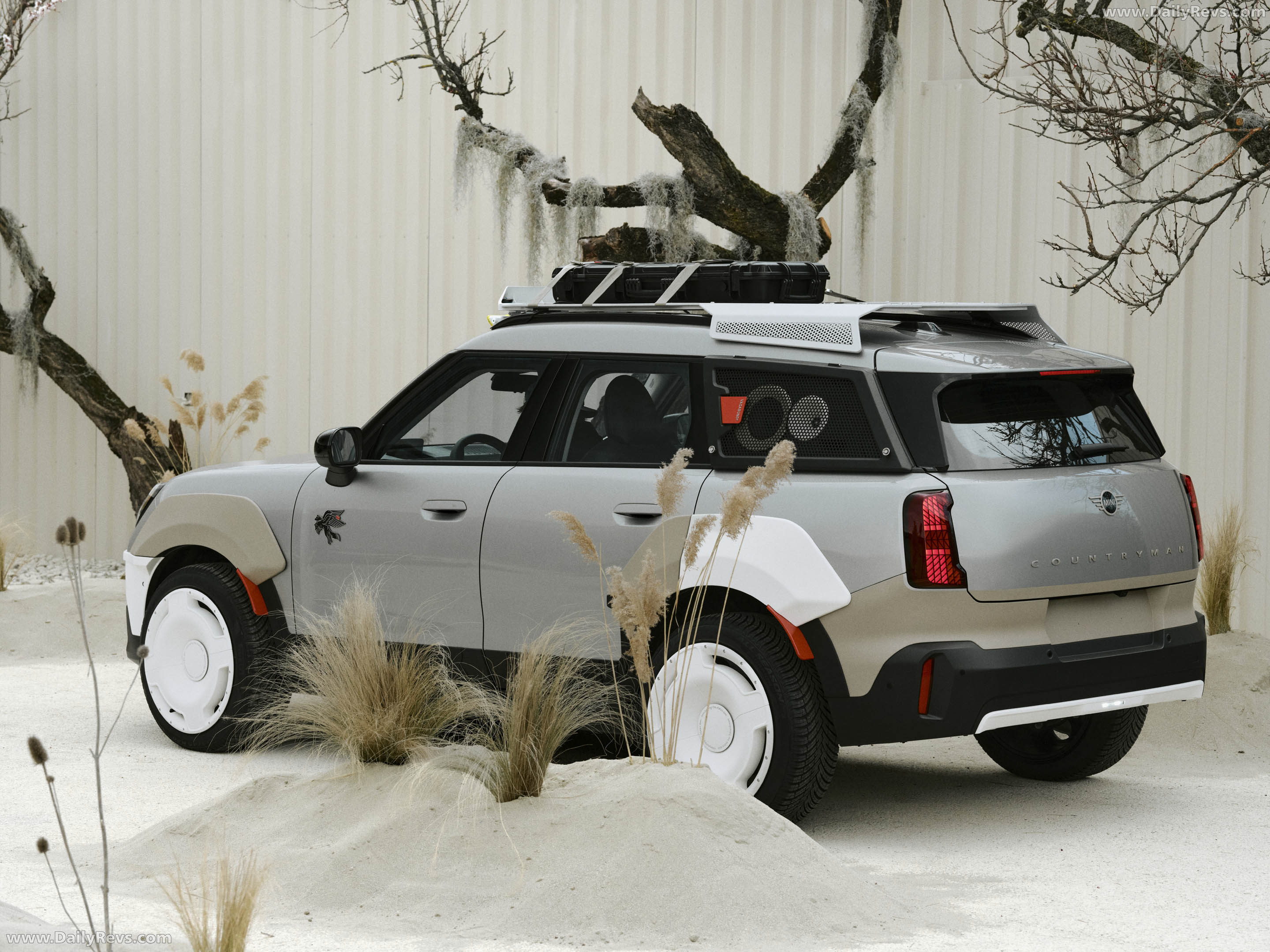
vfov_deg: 17.0
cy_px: 476
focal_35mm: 87
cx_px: 635
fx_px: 3192
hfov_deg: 22.5
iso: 1600
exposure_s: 1/320
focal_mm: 110
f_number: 8
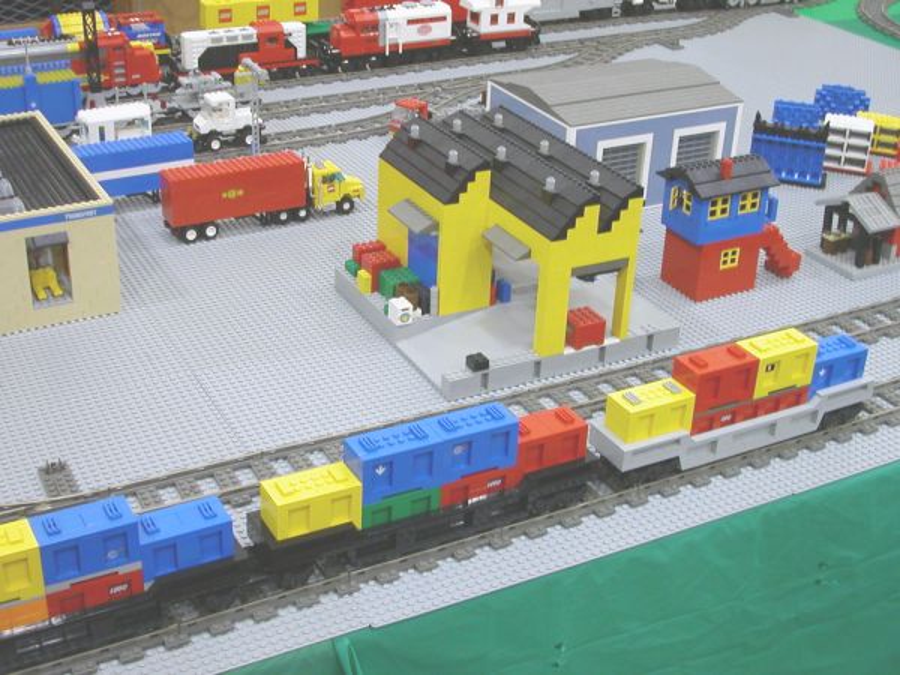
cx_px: 450
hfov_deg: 38.9
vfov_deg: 29.7
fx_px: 1274
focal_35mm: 49
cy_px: 338
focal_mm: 7.5
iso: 100
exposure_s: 1/10.8
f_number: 3.2
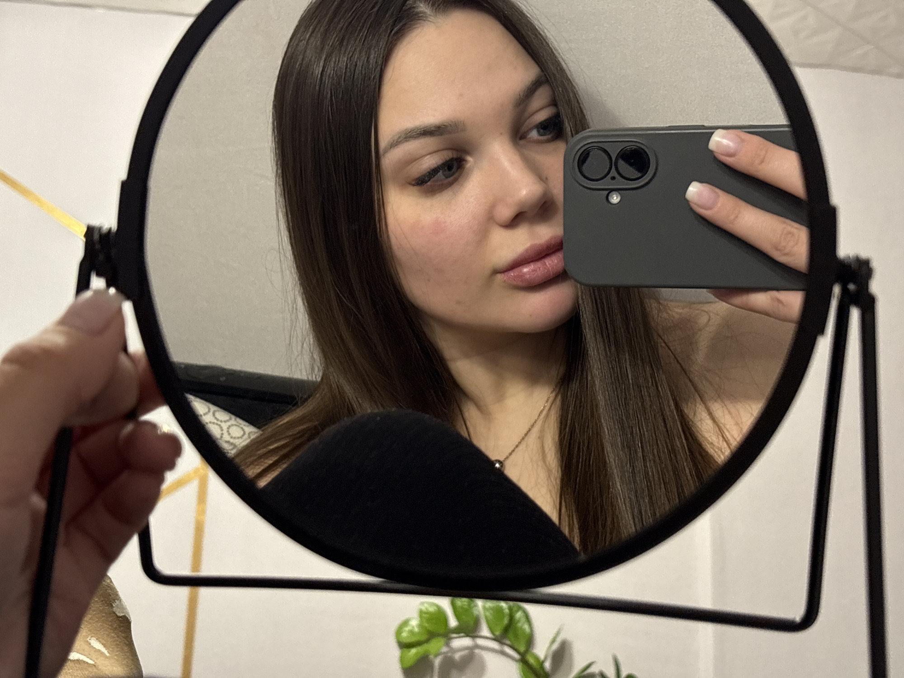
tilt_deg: +16.7
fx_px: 1358
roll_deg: -1.4
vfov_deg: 28.0
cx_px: 452
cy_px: 339
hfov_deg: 36.8
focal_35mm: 52
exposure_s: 1/33
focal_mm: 5.96
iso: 250
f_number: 1.6
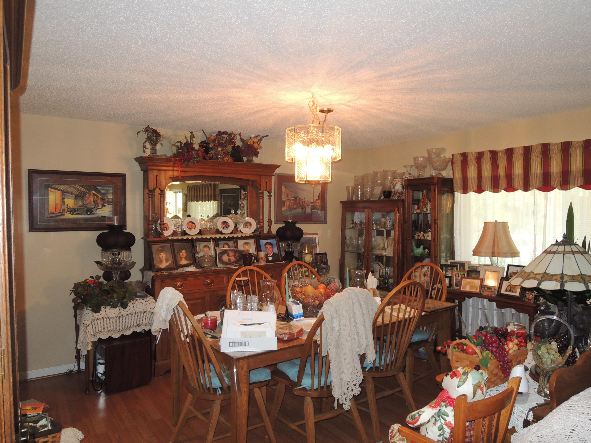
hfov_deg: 71.6
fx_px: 410
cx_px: 296
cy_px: 222
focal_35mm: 24
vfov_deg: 56.8
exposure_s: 1/30
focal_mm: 4.3
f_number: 2.8
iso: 220
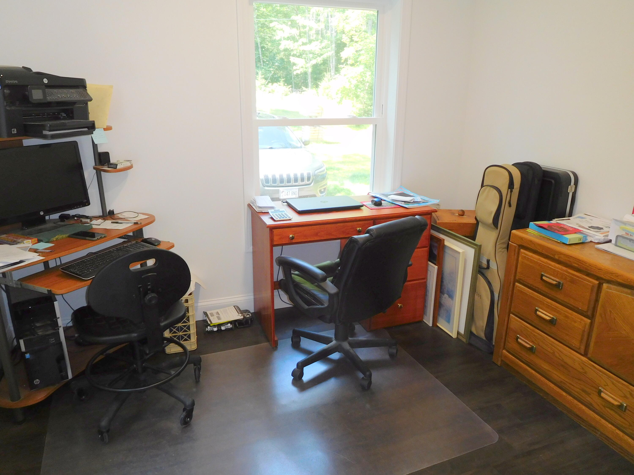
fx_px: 458
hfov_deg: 69.4
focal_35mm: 25
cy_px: 238
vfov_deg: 54.9
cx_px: 317
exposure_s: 1/30
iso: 140
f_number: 3.4
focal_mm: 4.5
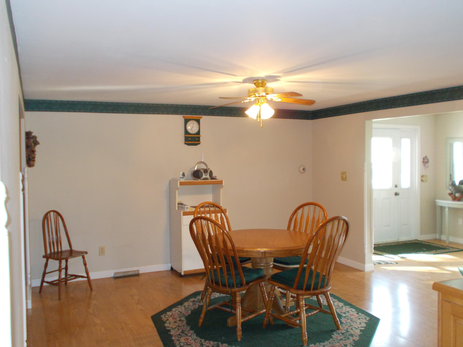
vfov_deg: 41.8
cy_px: 174
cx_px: 232
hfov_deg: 54.0
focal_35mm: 34
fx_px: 455
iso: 320
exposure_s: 1/25
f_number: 3.6
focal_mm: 6
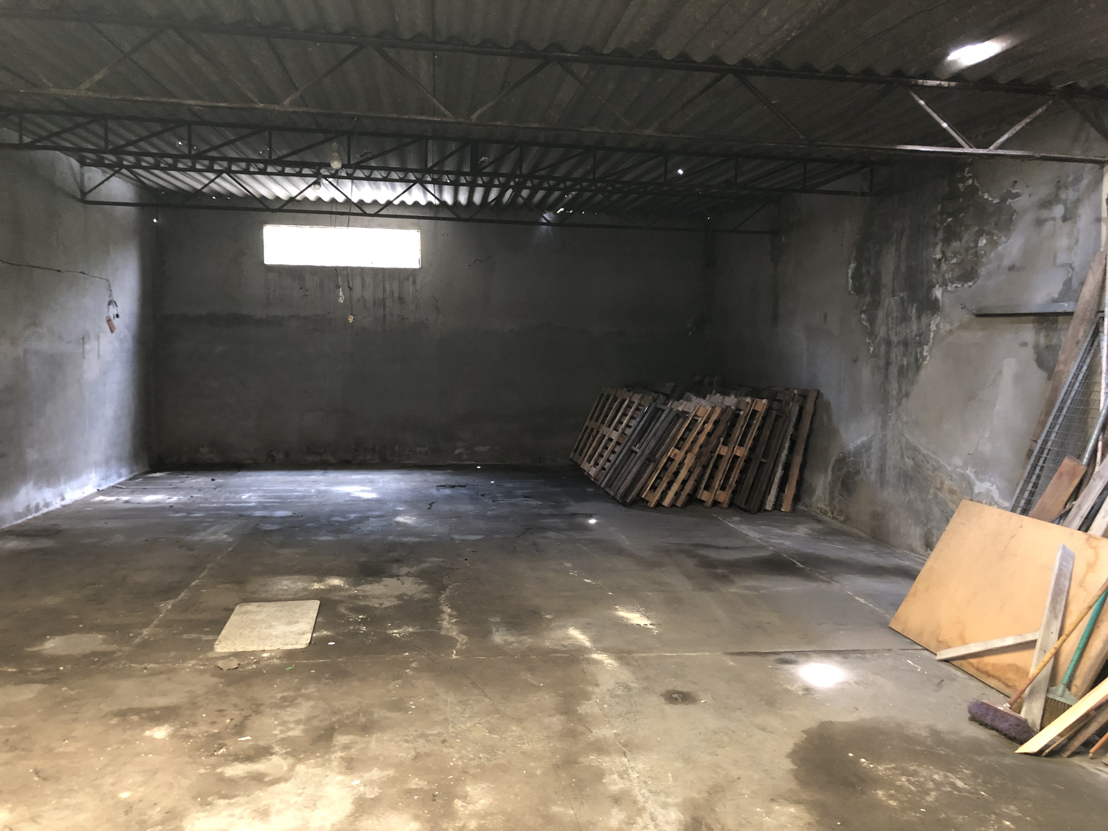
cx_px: 554
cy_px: 416
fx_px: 896
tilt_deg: -2.0
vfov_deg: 49.7
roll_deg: -1.6
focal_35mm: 28
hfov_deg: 63.4
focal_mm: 3.99
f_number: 1.8
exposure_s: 1/13
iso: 100
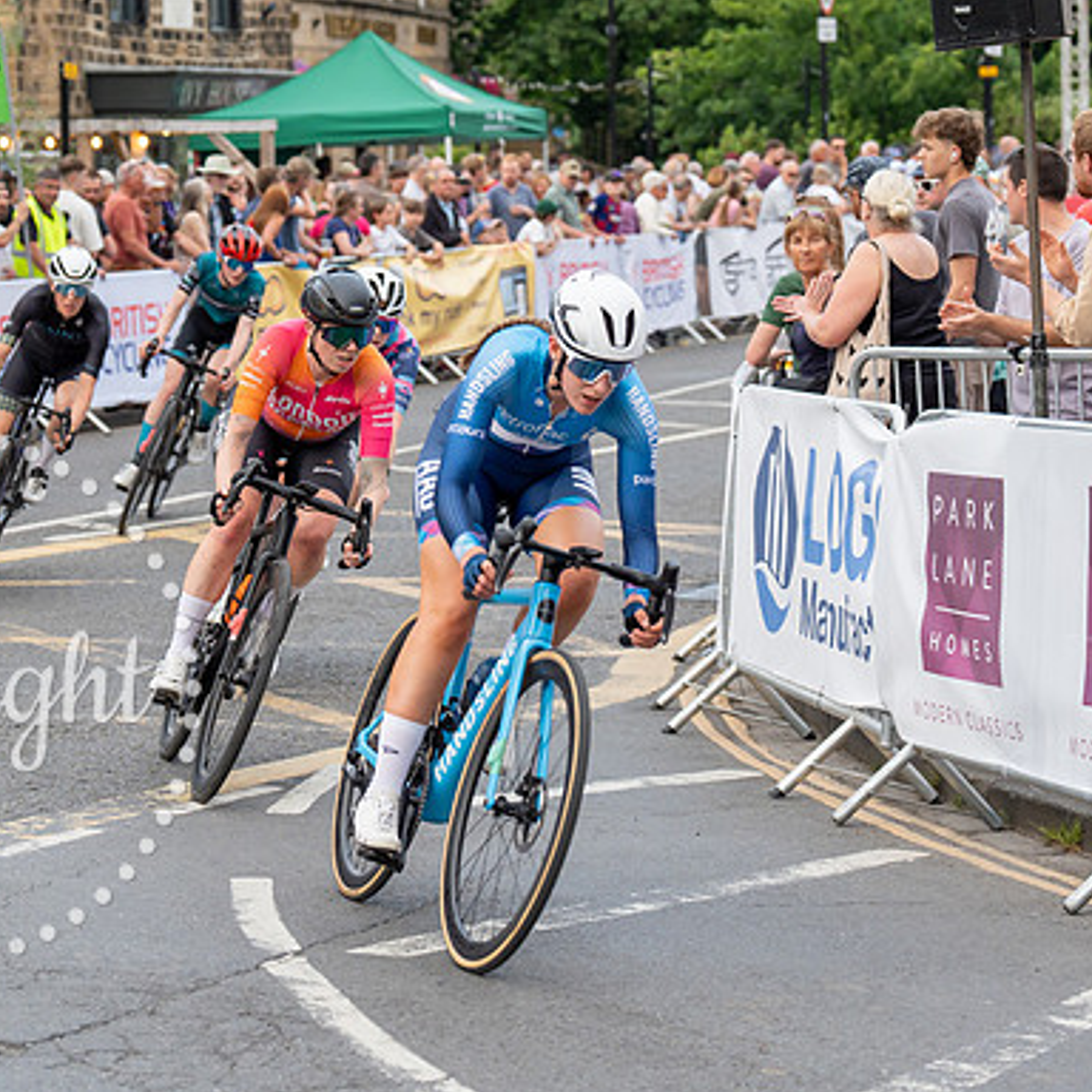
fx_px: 4176
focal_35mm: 117
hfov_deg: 14.9
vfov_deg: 14.9
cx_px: 519
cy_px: 472
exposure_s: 1/800
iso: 800
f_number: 4
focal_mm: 77
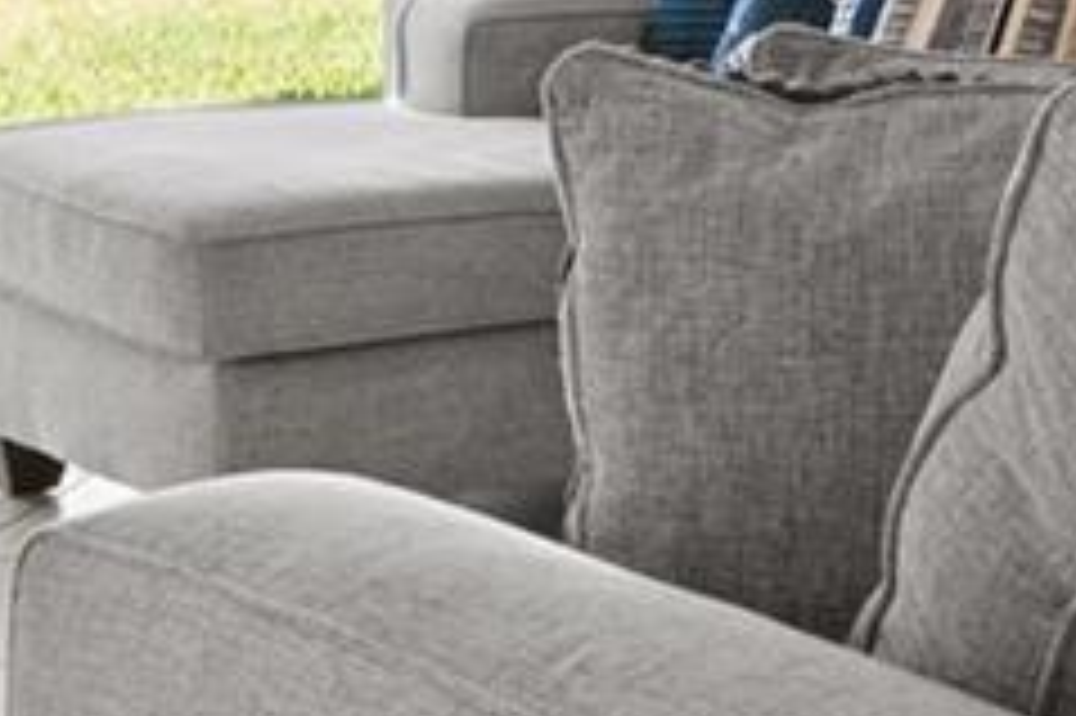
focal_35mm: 107
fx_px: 3196
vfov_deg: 12.3
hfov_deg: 17.8
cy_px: -275
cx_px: 1427
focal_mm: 16
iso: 200
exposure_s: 1/1.67
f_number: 8
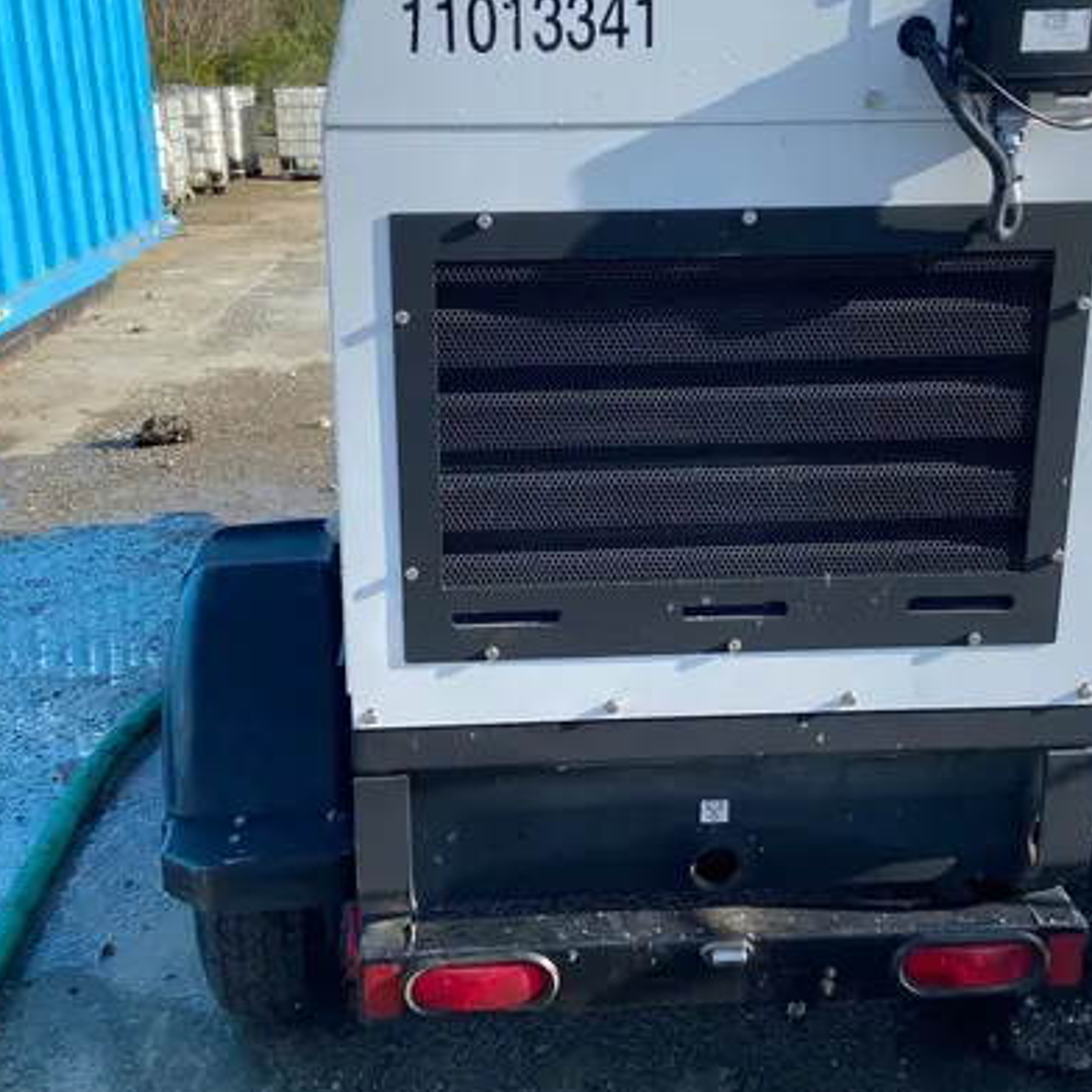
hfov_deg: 39.1
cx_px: 593
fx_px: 1535
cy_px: 461
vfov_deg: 39.1
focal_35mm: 43
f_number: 1.8
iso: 32
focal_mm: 4.25
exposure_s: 1/1678
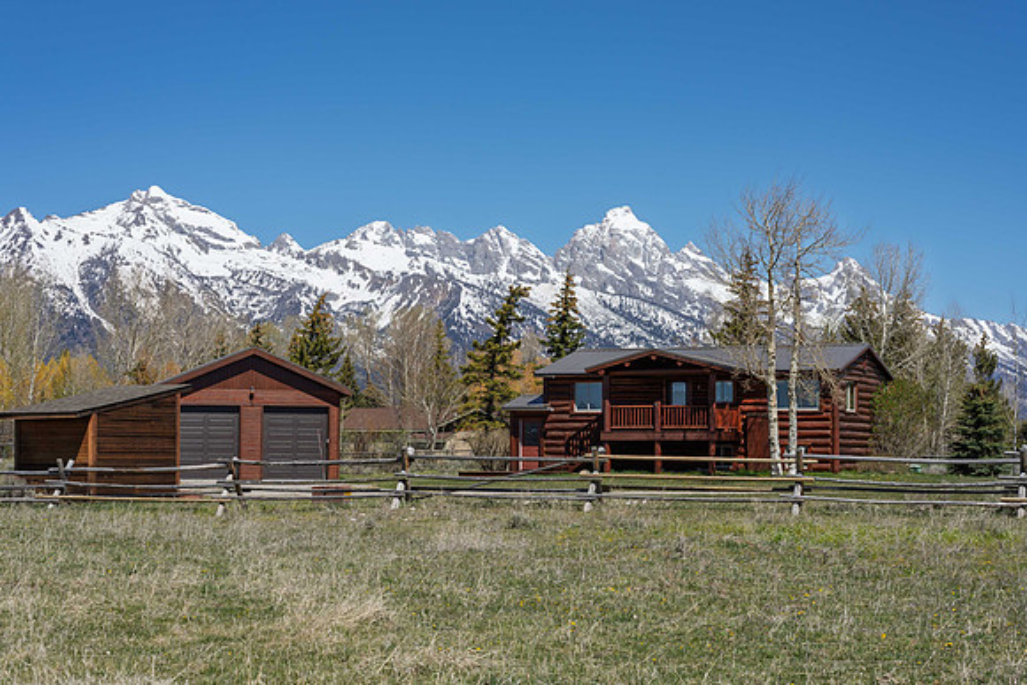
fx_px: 1829
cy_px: 342
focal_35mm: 64
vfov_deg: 21.2
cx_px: 514
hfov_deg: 31.4
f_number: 14
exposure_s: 1/200
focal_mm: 63
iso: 200
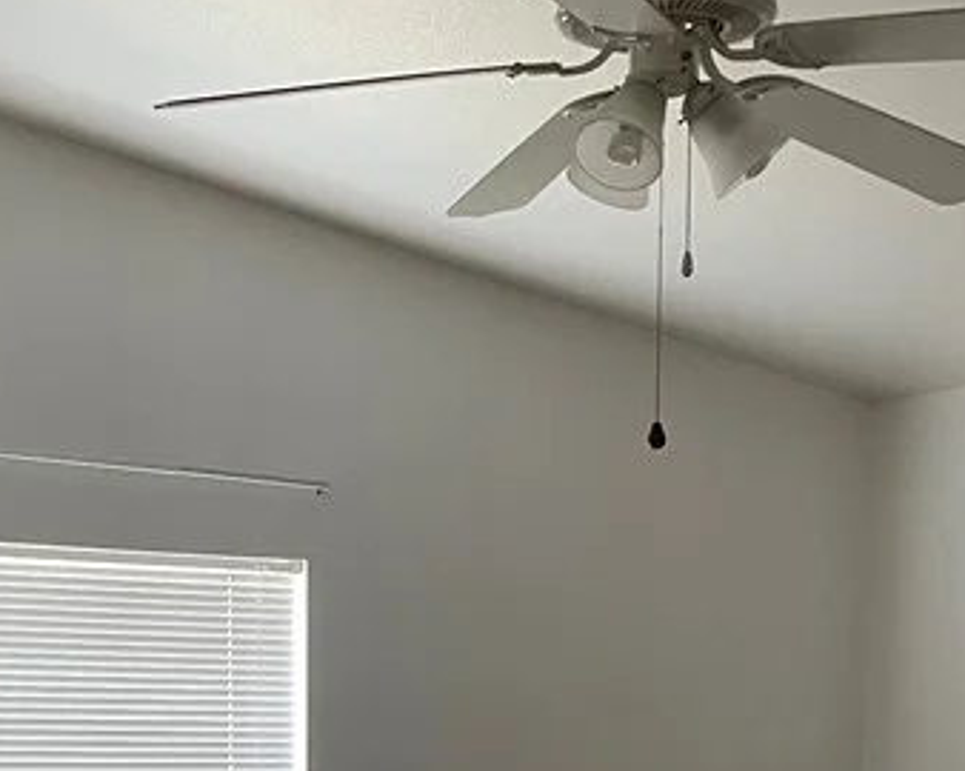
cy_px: 900
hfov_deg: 25.5
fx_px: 2112
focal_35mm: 74
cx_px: 288
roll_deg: -0.7
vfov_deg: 19.6
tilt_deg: -5.4
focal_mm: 5.1
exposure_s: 1/60
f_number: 1.6
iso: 160
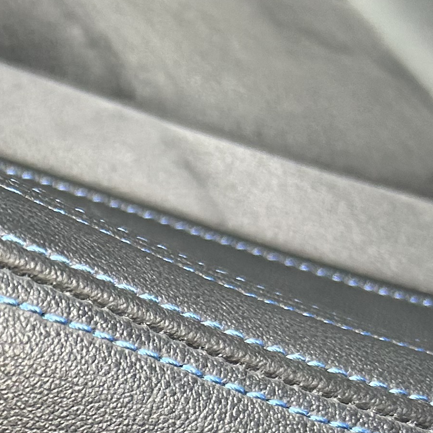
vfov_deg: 16.0
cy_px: 576
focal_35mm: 103
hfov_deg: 14.5
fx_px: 1458
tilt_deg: -43.3
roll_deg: +3.1
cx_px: -381
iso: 125
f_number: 1.5
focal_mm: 5.7
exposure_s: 1/121
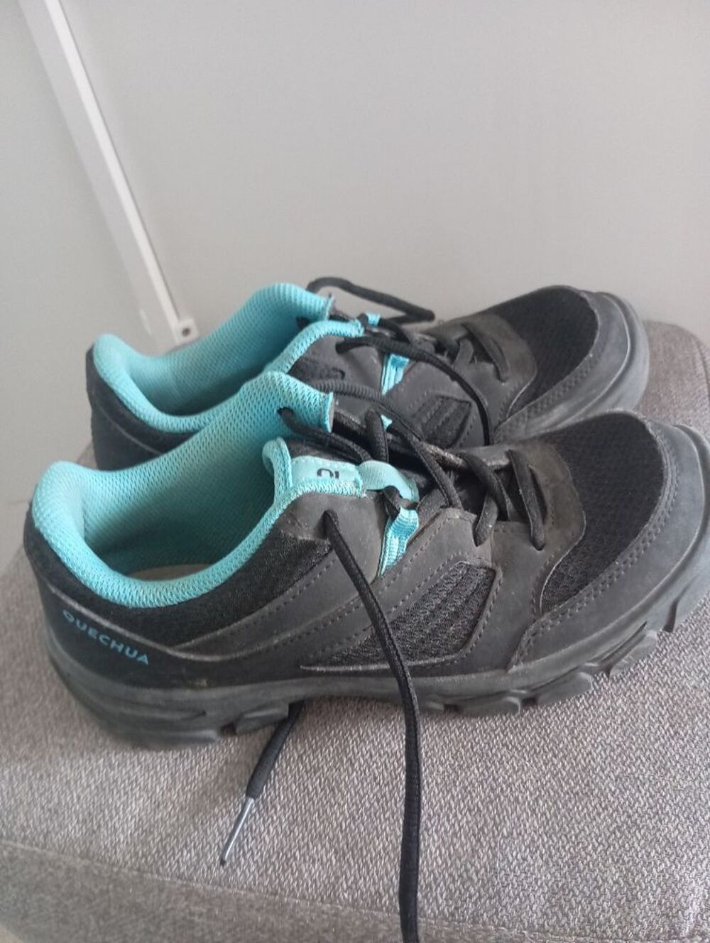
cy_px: 472
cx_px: 355
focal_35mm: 28
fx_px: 764
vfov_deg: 63.4
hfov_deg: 49.9
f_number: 1.8
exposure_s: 1/20
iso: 1628
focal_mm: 4.22
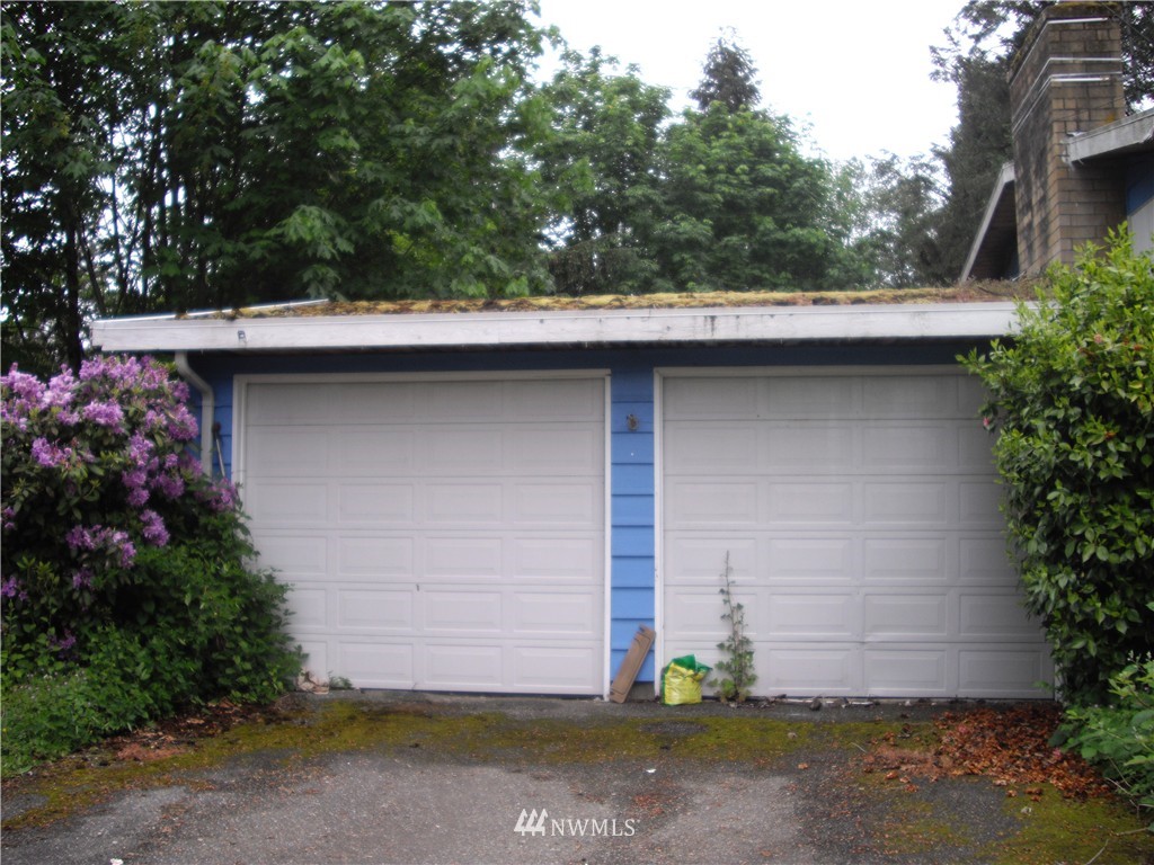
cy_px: 432
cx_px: 577
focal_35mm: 38
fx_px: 1267
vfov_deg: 37.7
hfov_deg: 49.0
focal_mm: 7.9
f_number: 2.8
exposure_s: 1/160
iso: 64
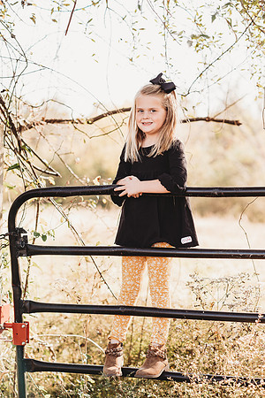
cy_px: 199
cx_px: 132
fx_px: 938
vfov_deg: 23.9
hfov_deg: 16.1
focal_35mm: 85
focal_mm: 85
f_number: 2.8
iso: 160
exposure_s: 1/250
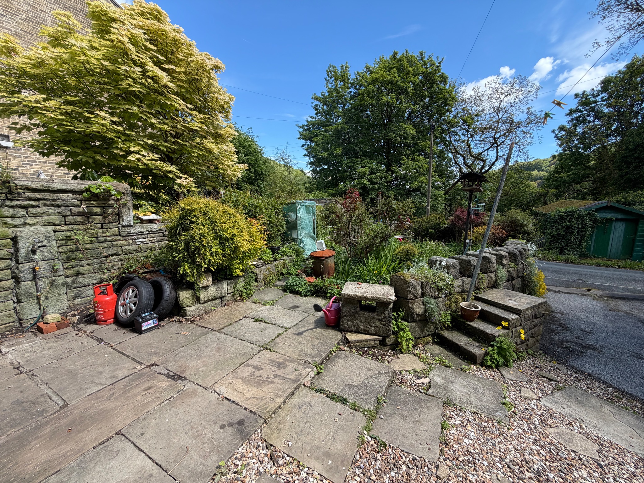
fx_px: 260
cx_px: 322
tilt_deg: -9.7
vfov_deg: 85.7
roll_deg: +1.8
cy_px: 242
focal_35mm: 14
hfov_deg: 102.1
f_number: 2.2
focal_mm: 2.22
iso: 40
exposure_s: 1/502
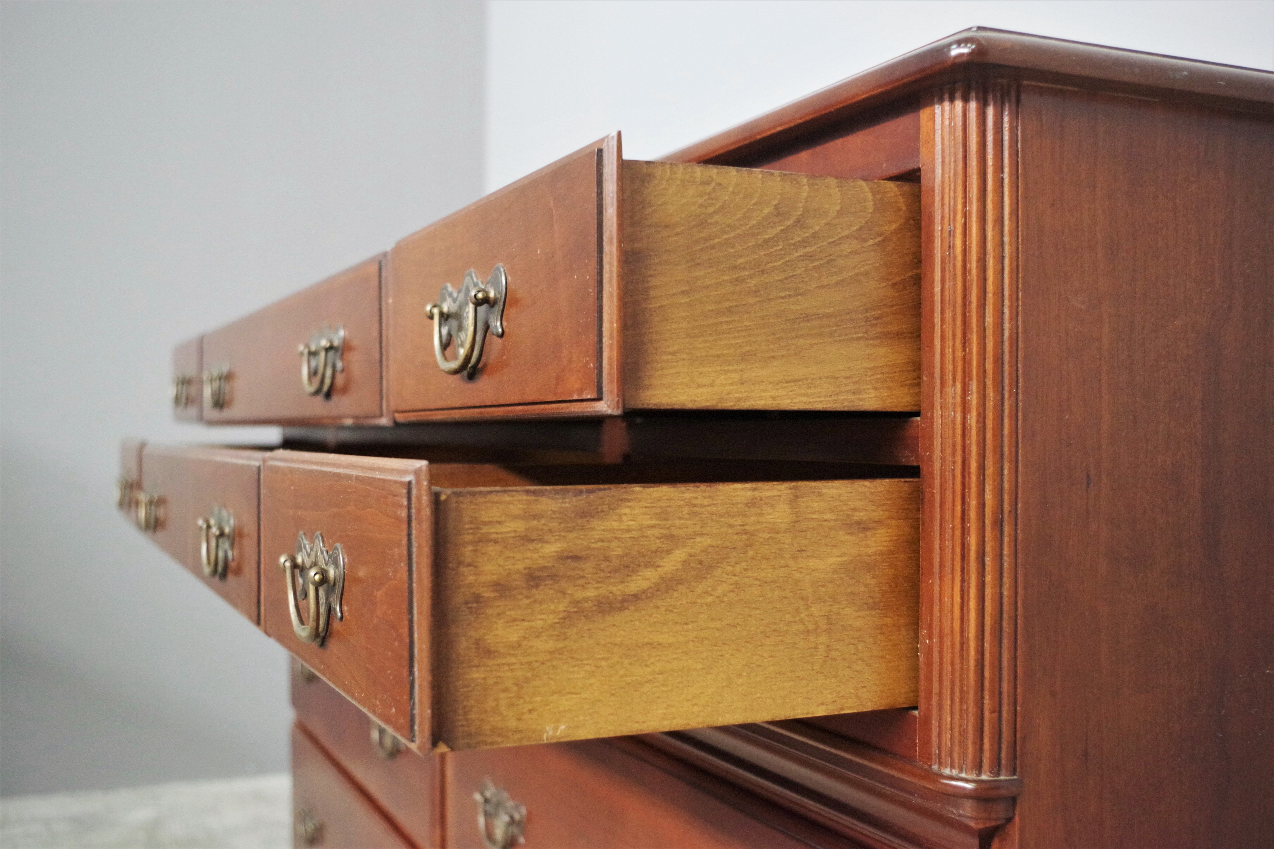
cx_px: 637
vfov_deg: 34.2
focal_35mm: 39
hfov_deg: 49.6
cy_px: 424
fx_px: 1380
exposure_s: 1/60
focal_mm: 26.25
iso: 3200
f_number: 4
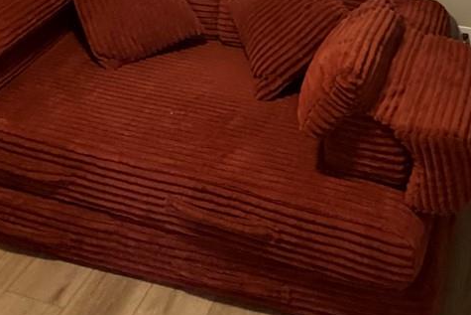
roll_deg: +1.4
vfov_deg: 20.0
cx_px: 328
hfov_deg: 39.7
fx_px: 641
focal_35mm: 49
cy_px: -251
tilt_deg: -2.3
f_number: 2.2
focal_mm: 2.22
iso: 400
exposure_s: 1/60
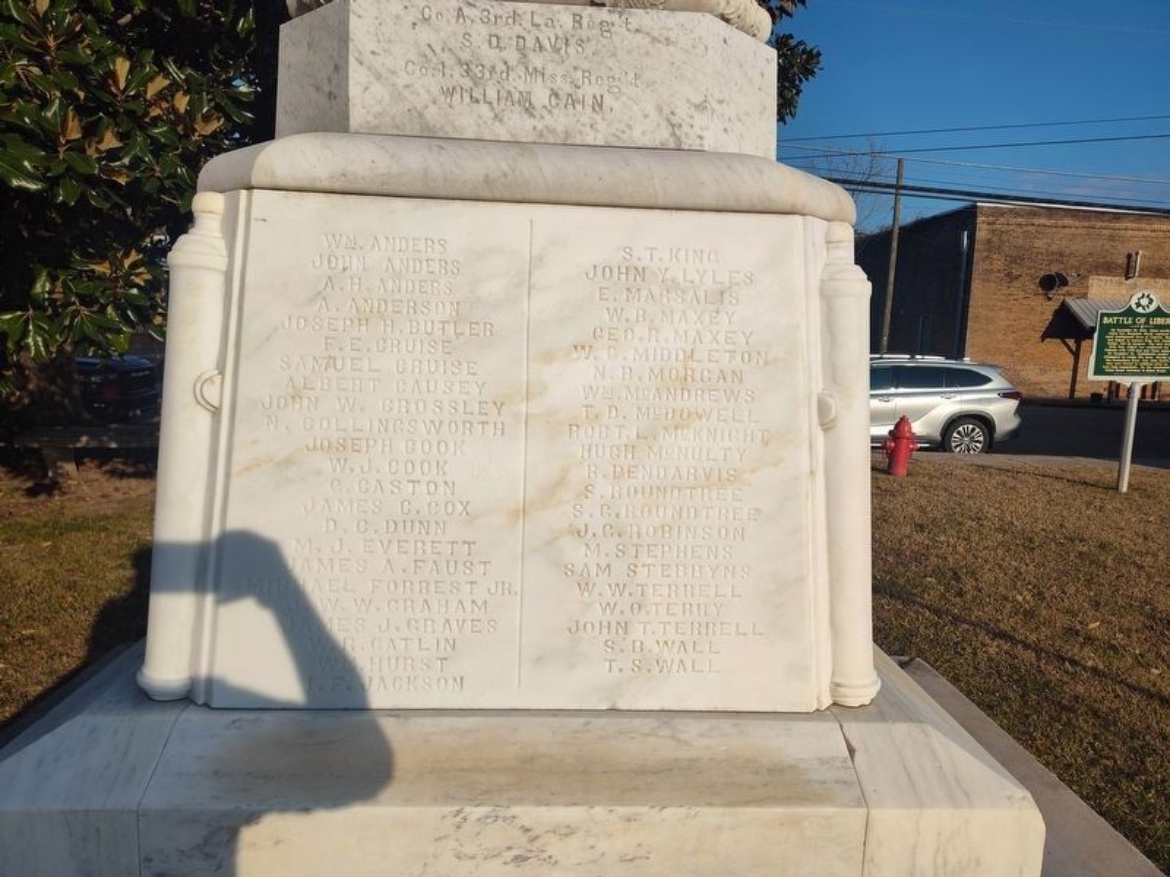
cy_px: 438
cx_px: 585
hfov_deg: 73.9
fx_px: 777
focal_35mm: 23
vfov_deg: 58.9
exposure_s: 1/2384
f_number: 1.8
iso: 100
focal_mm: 5.56
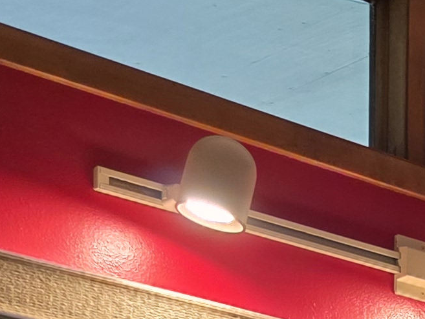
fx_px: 1719
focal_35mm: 140
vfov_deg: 9.4
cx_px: 1078
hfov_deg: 11.3
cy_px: 788
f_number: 1.7
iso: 320
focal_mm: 6.3
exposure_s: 1/120
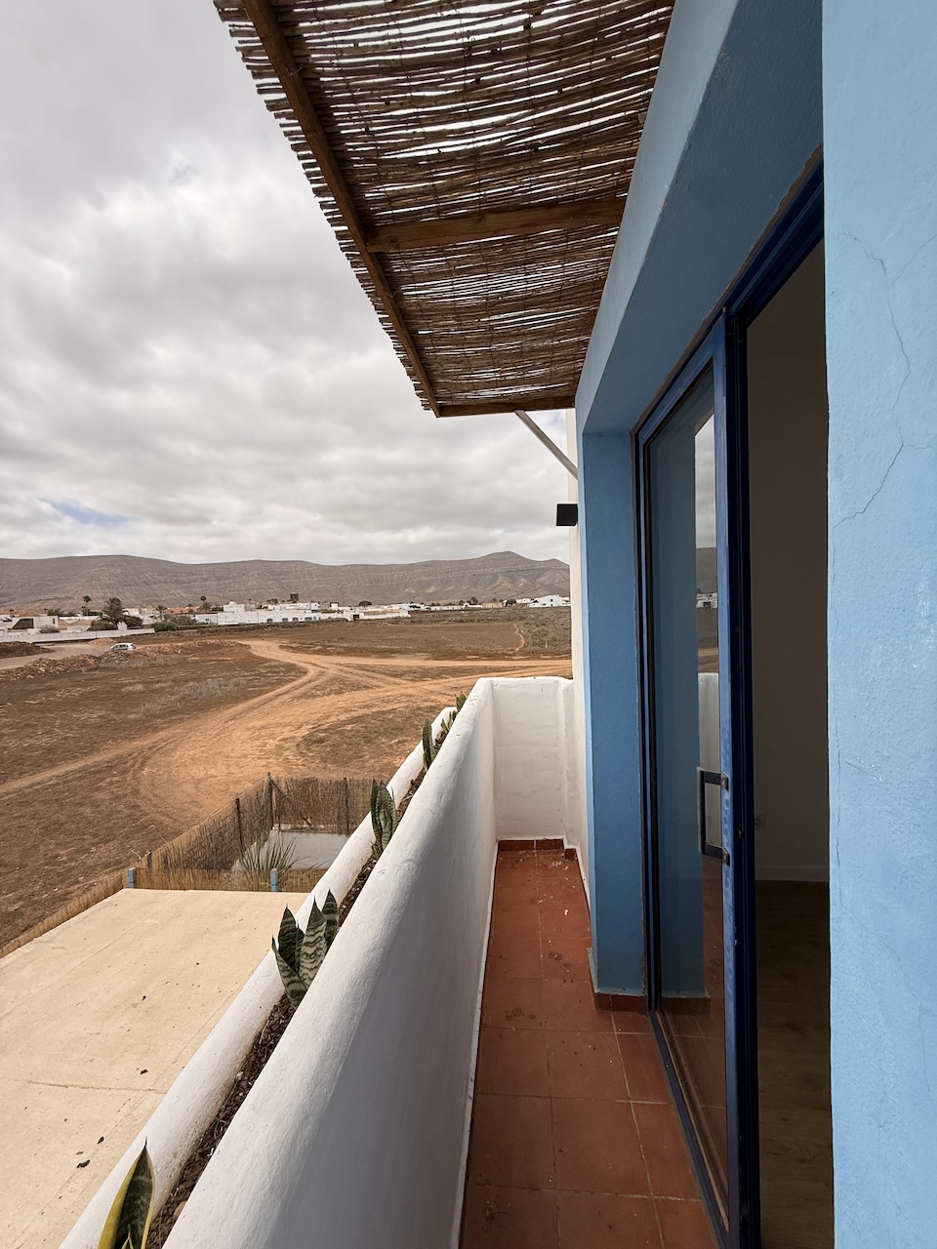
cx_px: 468
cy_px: 624
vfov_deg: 102.1
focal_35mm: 14
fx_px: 505
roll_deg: +2.3
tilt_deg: -1.2
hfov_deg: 85.7
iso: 50
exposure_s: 1/3125
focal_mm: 2.22
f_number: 2.2
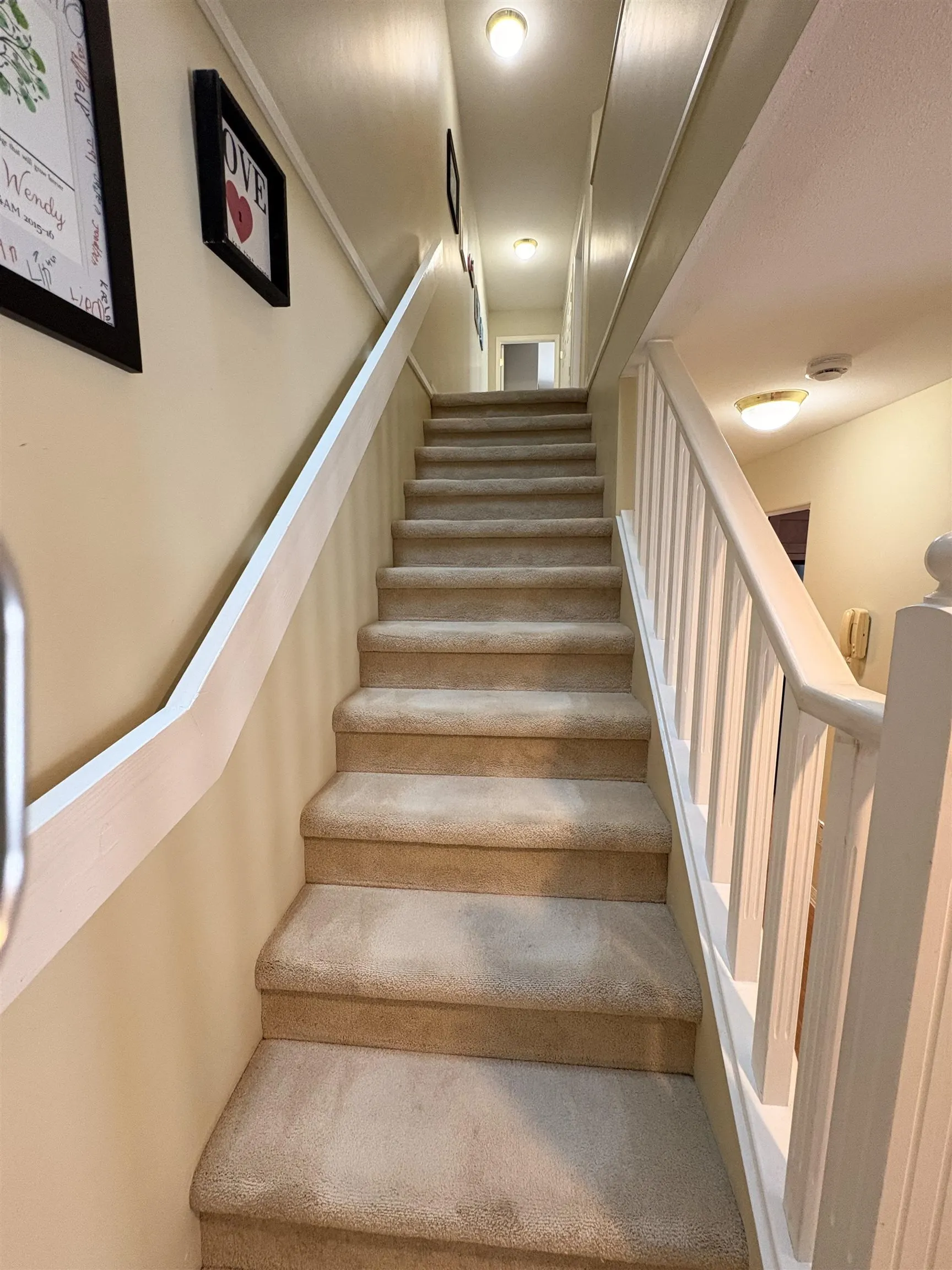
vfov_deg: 102.1
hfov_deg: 85.7
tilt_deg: -7.2
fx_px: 513
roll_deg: +0.0
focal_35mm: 14
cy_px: 635
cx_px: 476
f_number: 2.2
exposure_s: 1/60
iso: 320
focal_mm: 2.22
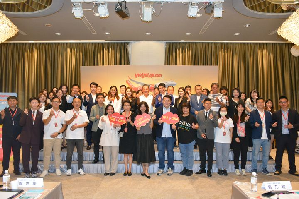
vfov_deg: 48.0
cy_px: 100
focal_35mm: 27
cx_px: 150
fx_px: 224
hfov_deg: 67.4
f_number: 5.6
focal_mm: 18
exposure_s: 1/125
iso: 2000
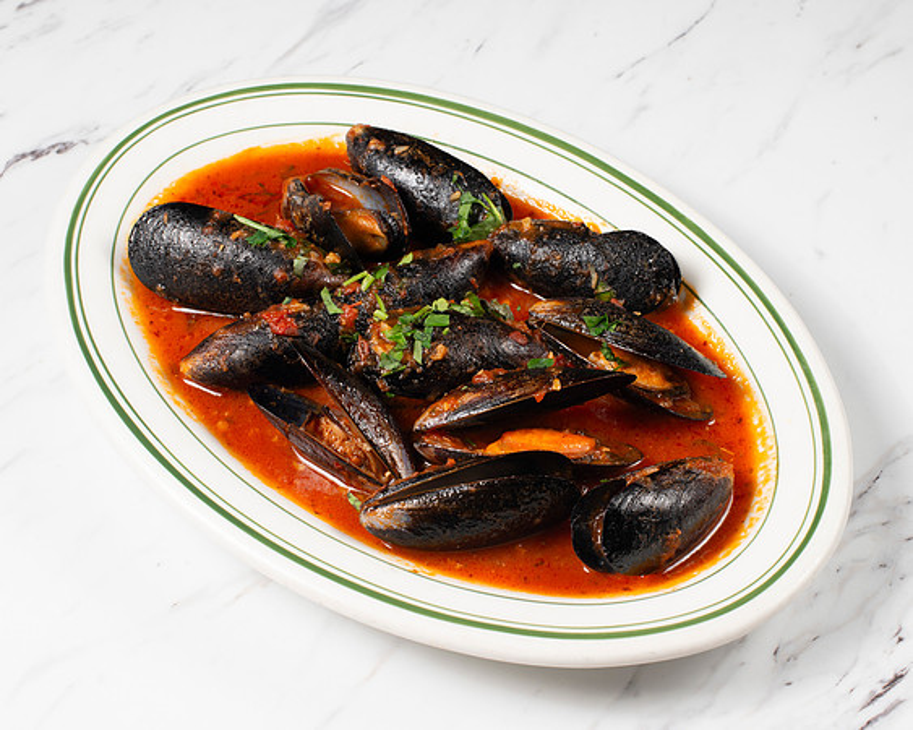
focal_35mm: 60
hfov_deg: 31.5
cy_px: 377
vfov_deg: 25.4
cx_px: 484
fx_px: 1617
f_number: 11
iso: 200
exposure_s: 1/250
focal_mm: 50
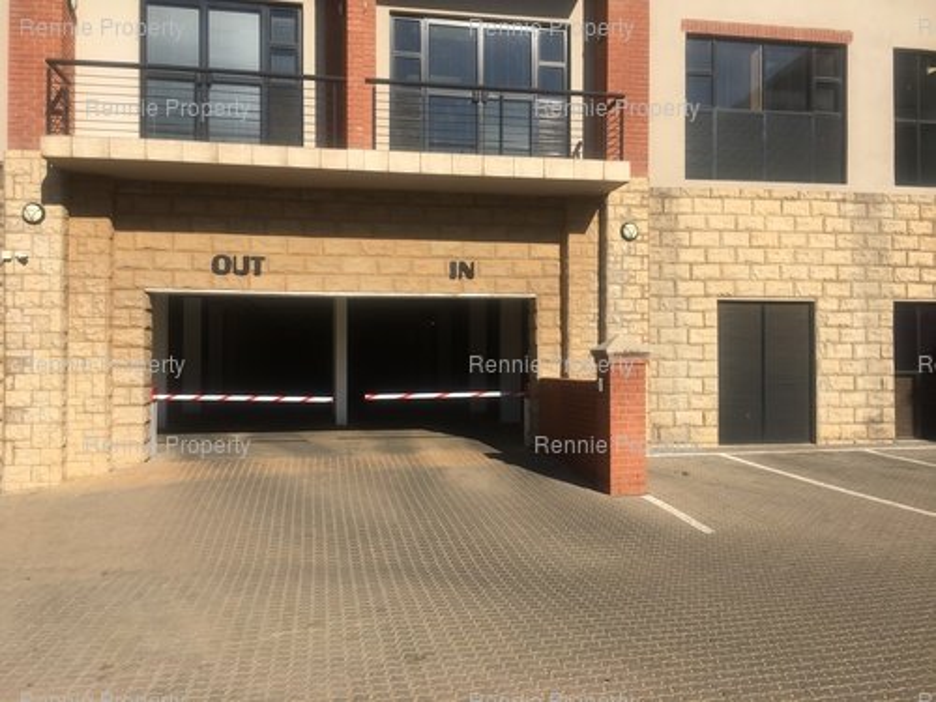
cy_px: 351
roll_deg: +0.8
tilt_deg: -0.2
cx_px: 468
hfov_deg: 61.7
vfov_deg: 48.2
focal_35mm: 29
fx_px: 784
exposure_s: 1/1876
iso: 25
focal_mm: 4.15
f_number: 2.2
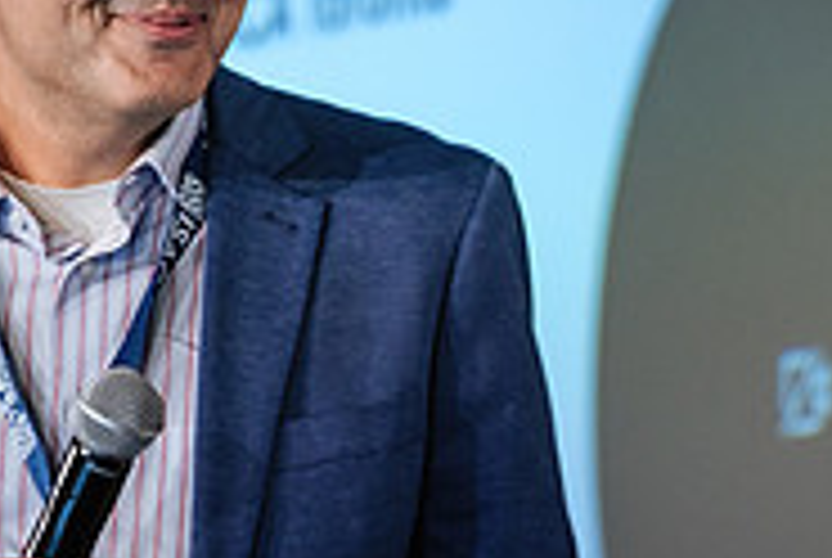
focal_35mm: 658
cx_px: 468
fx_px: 15231
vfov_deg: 2.1
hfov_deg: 3.1
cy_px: 290
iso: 800
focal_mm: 140
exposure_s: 1/80
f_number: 2.8
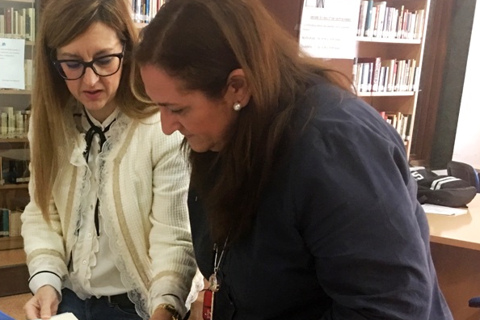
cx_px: 70
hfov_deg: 36.4
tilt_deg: -14.8
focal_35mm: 52
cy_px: 289
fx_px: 693
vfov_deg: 25.2
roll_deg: -1.2
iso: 80
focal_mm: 4.15
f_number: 2.2
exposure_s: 1/10
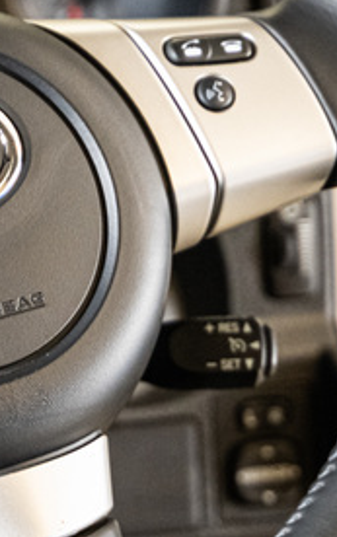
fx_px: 4150
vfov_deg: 7.4
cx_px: -77
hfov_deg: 4.6
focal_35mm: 283
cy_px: 280
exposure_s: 1/125
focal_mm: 75
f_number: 2.8
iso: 1600
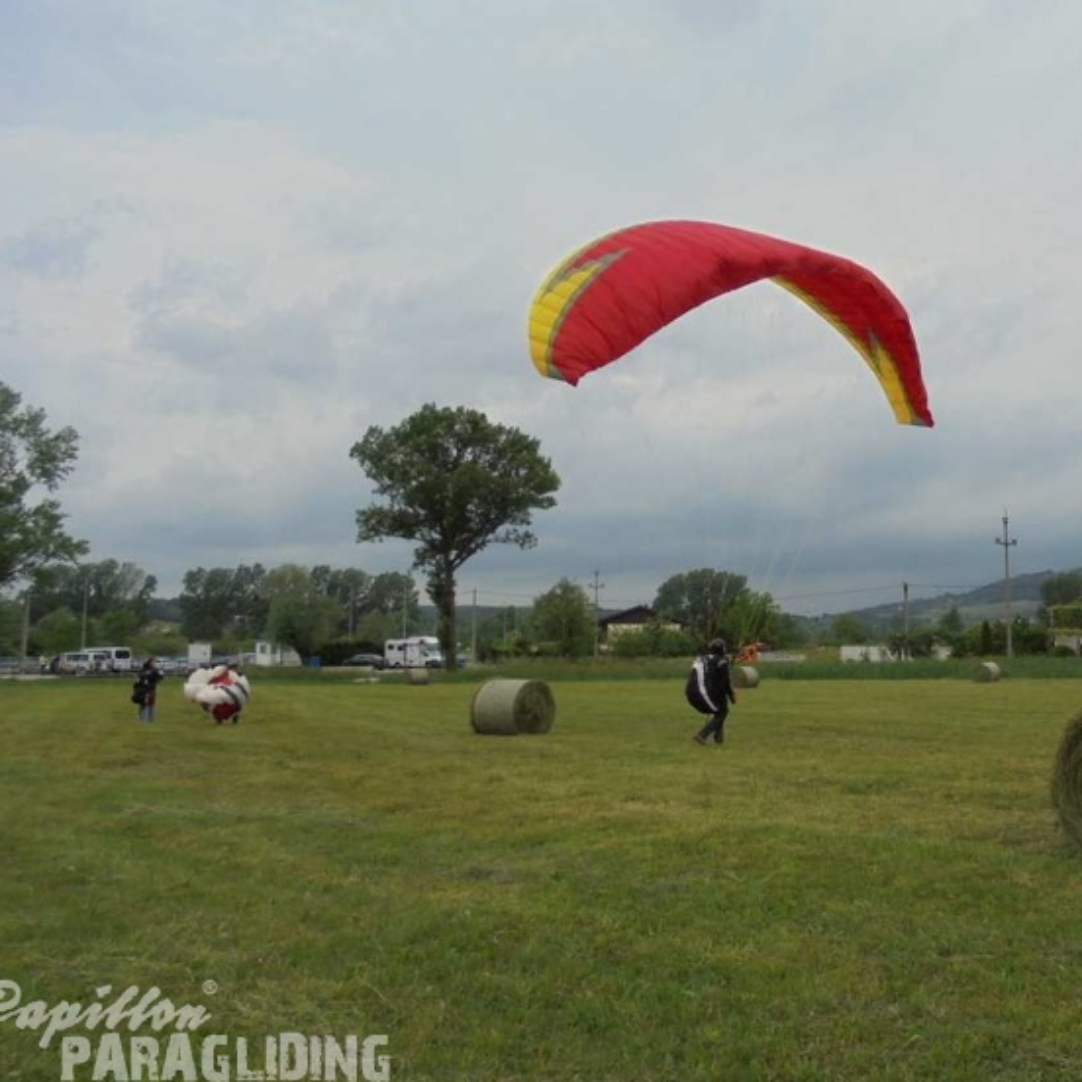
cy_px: 506
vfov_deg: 49.7
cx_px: 753
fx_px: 1167
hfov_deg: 48.6
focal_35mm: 33
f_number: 3.5
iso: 100
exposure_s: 1/800
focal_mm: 4.6
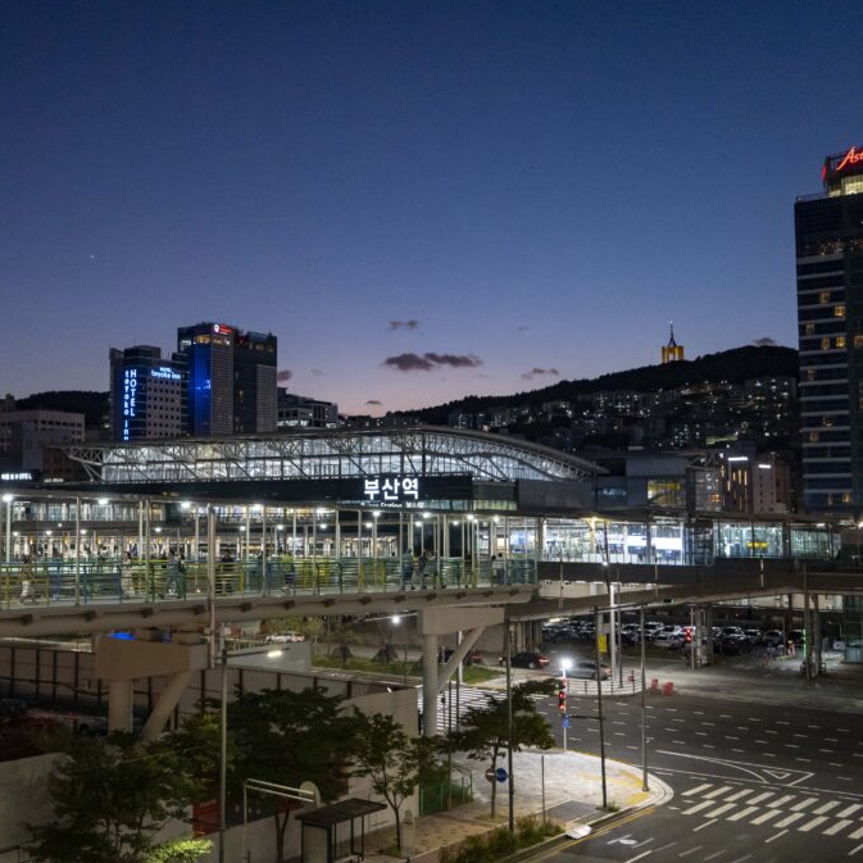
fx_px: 1241
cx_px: 285
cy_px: 426
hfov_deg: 37.9
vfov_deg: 38.3
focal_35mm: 44
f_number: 4.5
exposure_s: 1/160
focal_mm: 34
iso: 8000
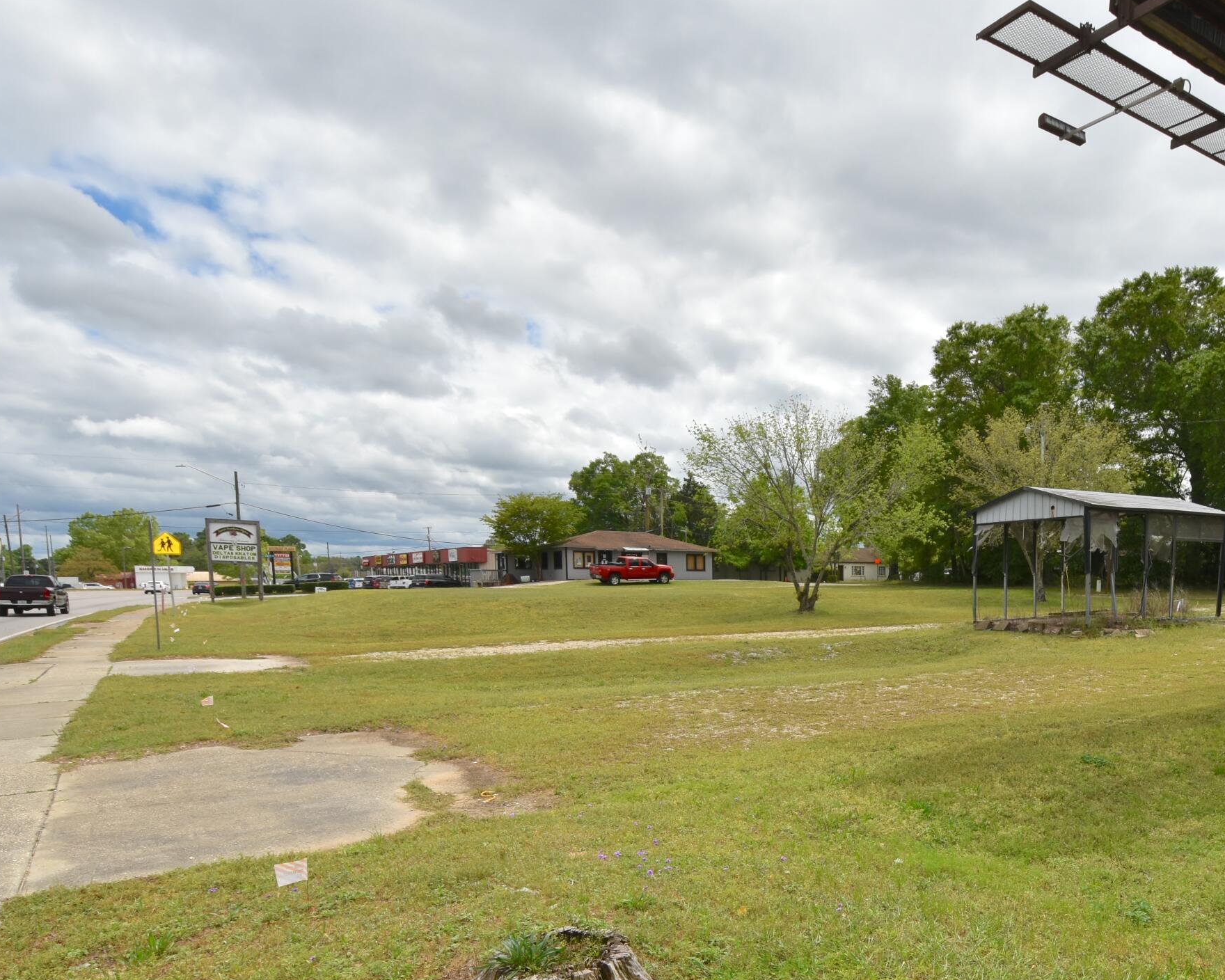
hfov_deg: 67.7
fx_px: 870
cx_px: 846
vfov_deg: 57.2
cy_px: 669
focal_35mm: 24
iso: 100
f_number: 10
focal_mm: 10
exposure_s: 1/250
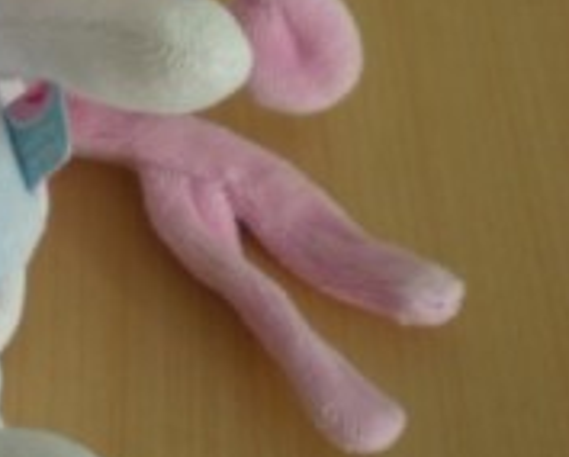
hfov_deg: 17.1
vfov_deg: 14.1
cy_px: 80
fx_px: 1838
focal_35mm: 109
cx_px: -39
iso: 200
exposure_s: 1/55
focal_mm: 6.3
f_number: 3.1
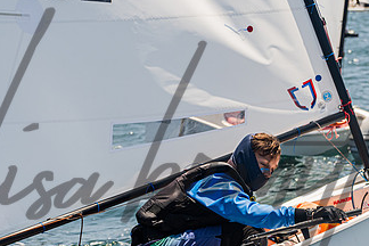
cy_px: 227
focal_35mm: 190
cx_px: 232
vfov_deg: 7.2
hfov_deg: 10.8
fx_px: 1947
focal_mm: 84
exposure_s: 1/1000
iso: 250
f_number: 6
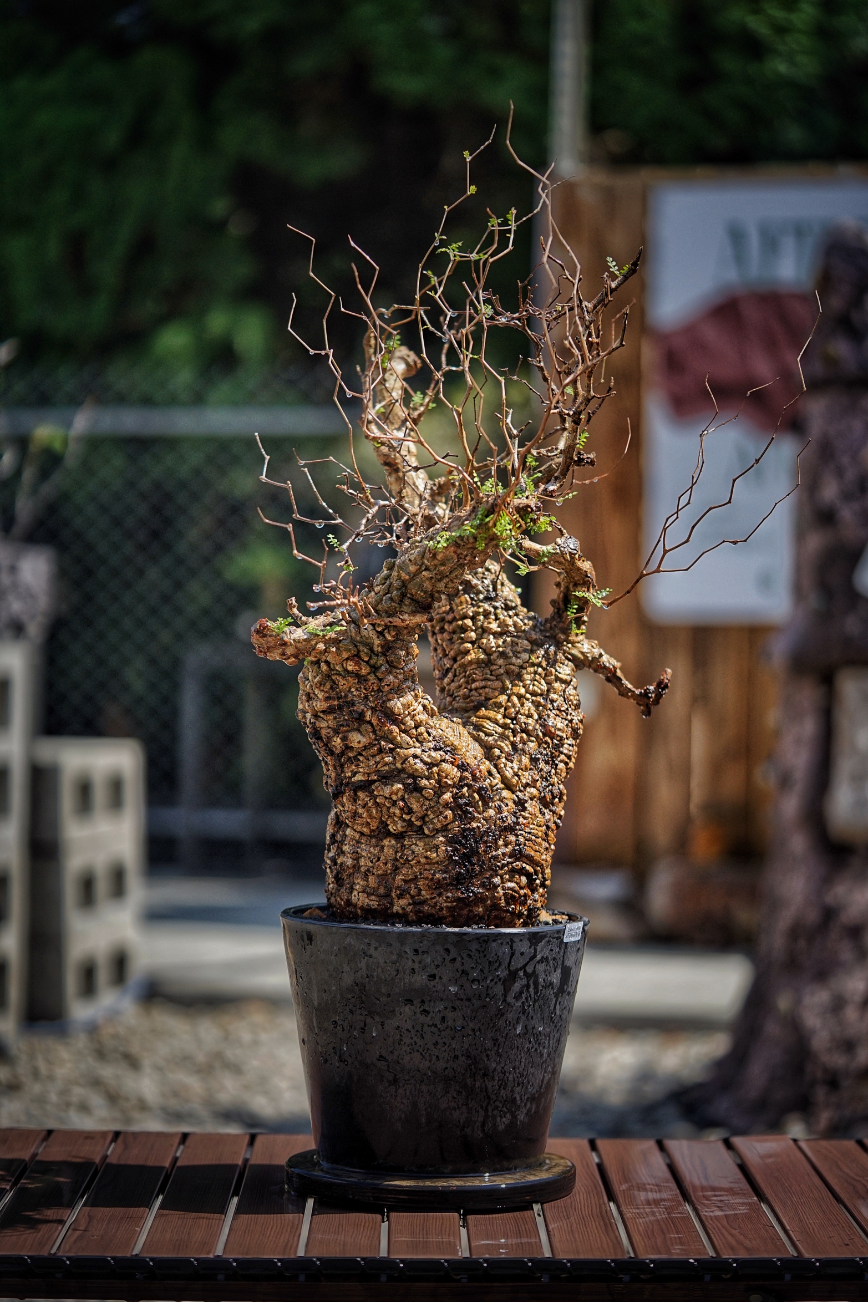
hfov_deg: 14.9
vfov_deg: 22.1
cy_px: 664
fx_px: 3328
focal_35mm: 92
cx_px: 440
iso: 320
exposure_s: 1/3200
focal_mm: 90
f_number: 2.8
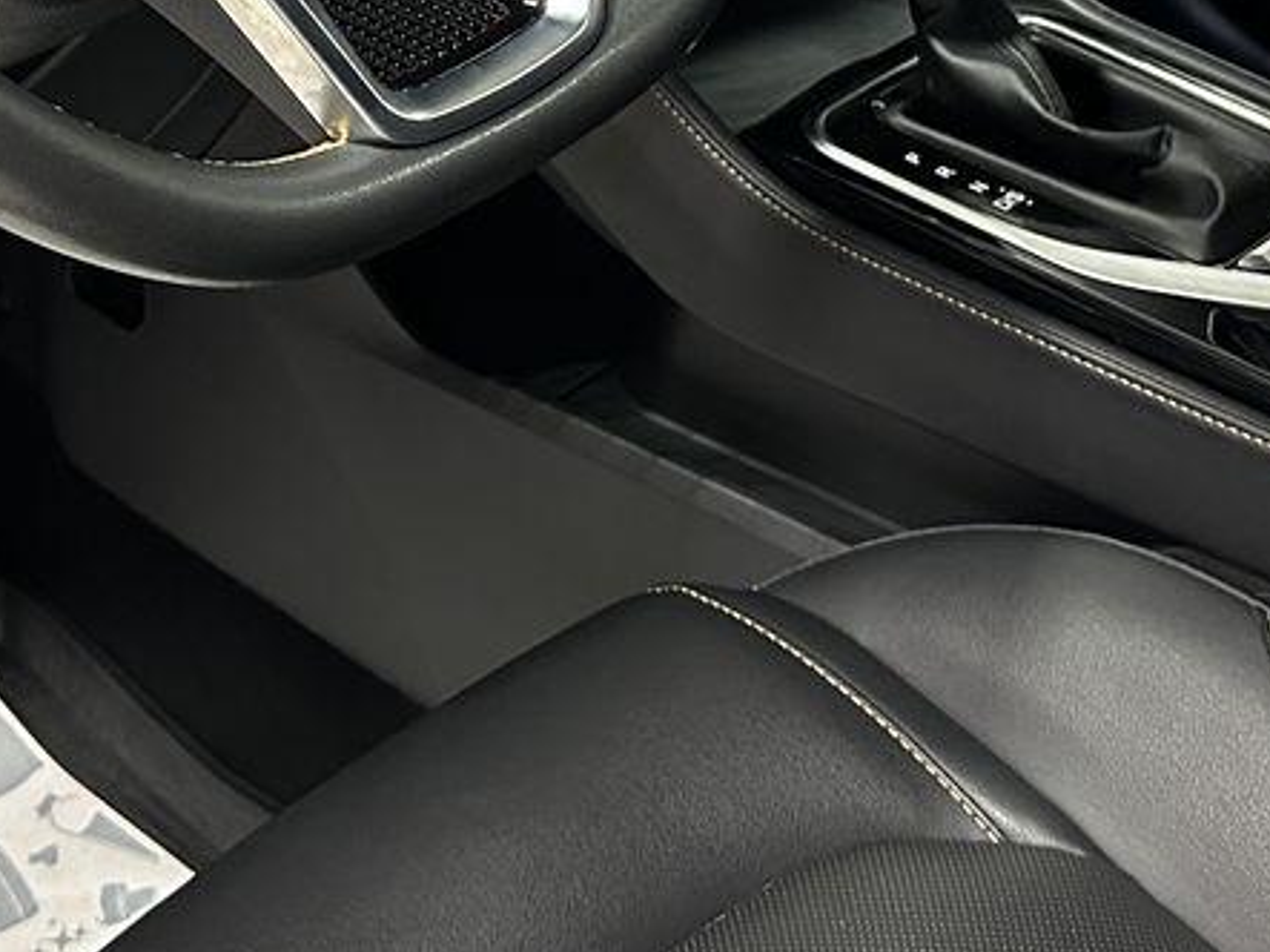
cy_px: -218
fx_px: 2861
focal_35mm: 78
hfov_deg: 25.0
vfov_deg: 17.9
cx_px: 487
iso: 640
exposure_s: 1/50
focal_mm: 6.86
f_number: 1.78
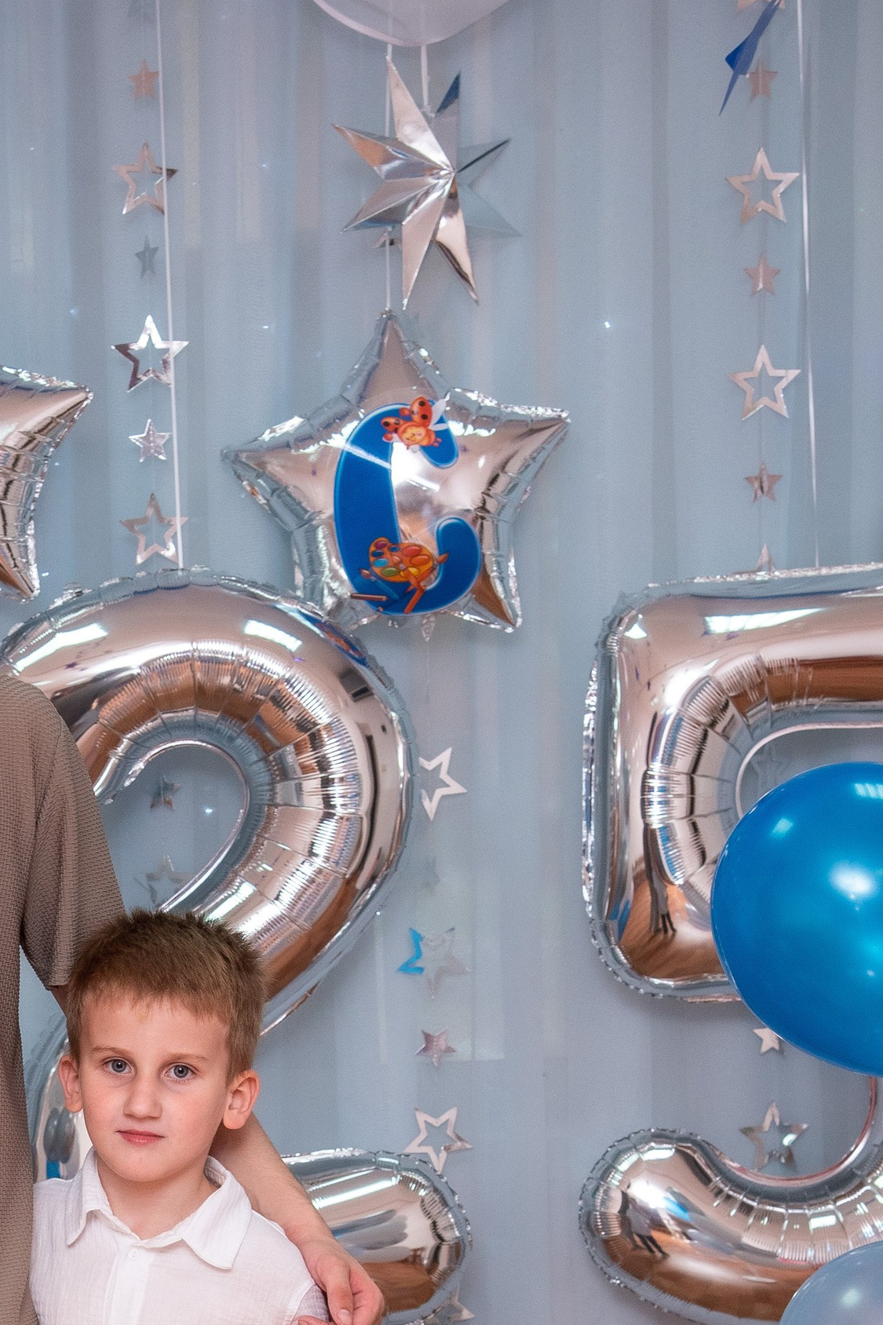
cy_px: 1230
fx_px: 4600
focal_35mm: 125
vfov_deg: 16.2
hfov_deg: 10.8
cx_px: -80
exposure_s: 1/160
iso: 640
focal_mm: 55
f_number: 7.1
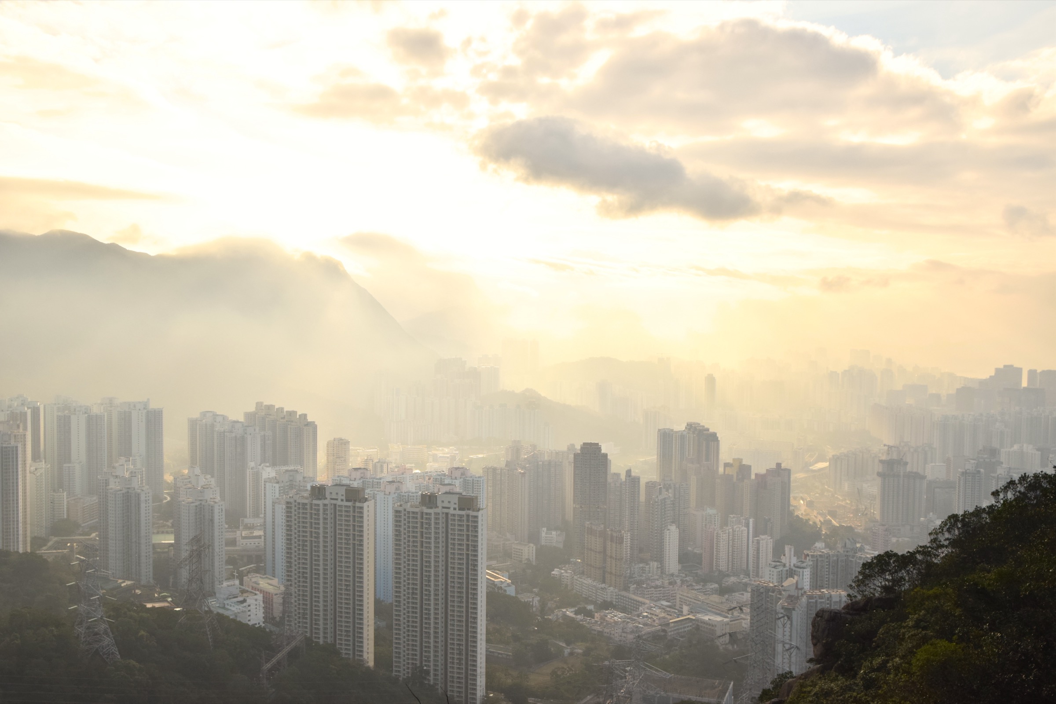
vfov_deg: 40.0
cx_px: 528
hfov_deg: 57.2
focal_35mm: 33
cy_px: 352
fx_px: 968
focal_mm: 22
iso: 320
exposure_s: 1/1000
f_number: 7.1
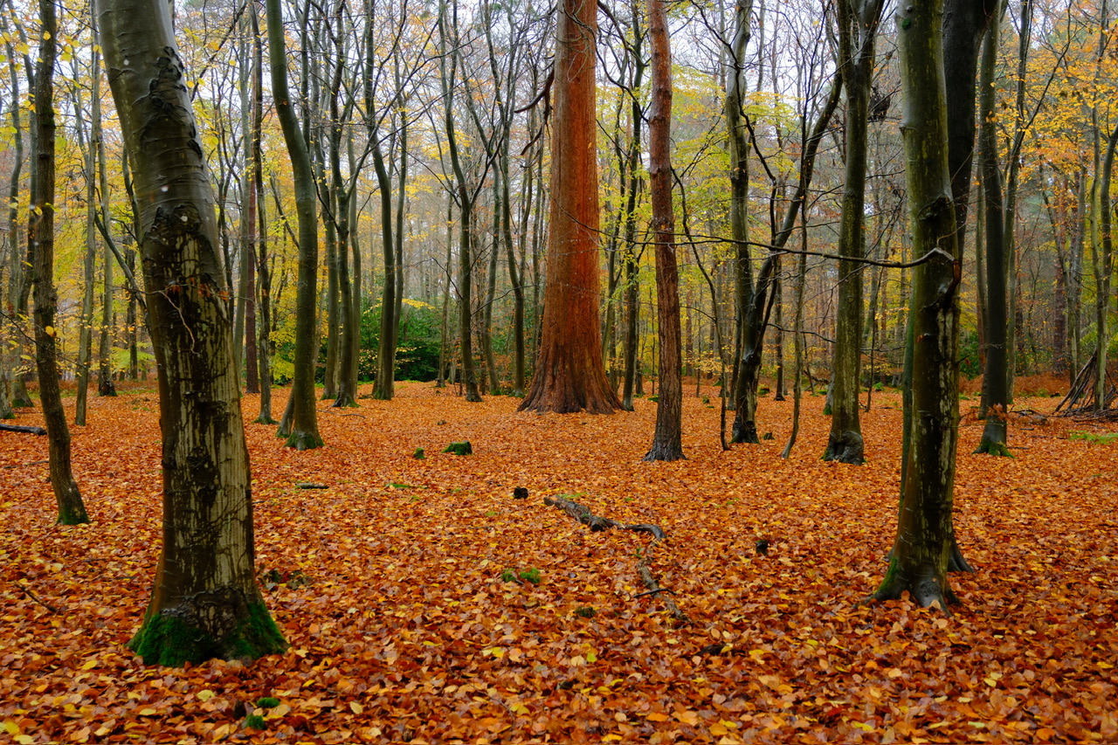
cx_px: 559
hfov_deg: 57.2
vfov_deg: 40.0
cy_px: 372
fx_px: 1025
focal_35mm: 33
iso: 500
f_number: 3.3
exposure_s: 1/30
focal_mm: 22
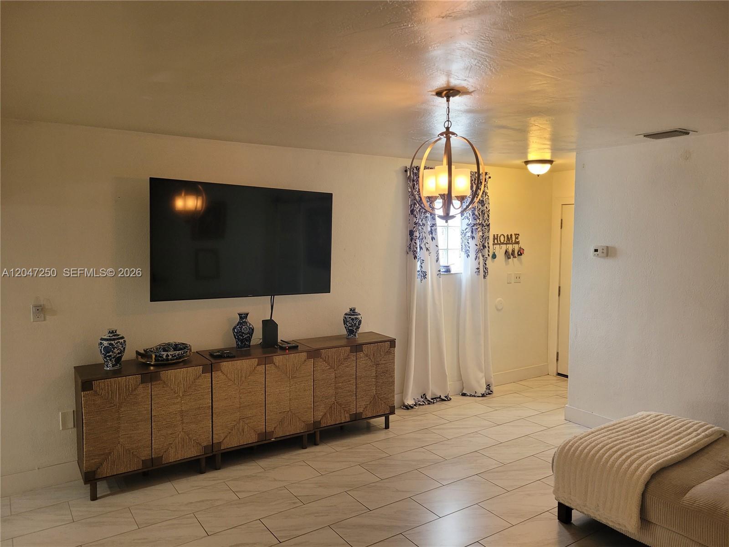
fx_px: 548
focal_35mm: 26
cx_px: 364
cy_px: 274
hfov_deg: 67.3
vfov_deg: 53.1
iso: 160
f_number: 1.8
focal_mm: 5.4
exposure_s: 1/60
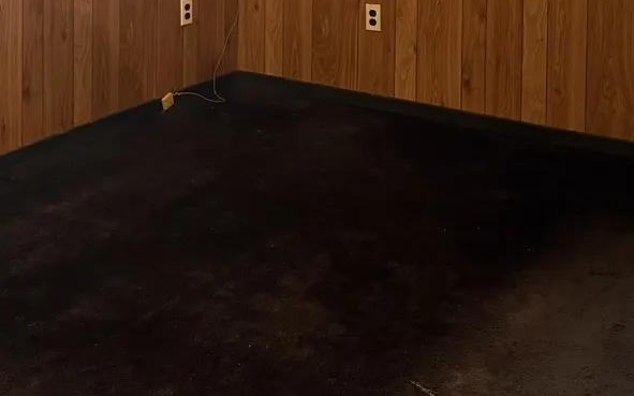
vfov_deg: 19.5
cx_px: 300
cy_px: -104
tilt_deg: -3.0
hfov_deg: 33.0
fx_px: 1071
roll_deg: -0.8
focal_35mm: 62
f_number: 1.78
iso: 1000
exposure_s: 1/30
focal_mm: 6.76
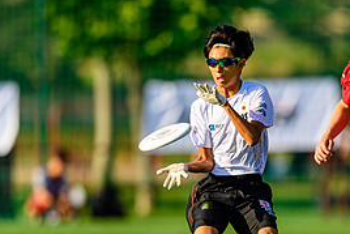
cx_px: 270
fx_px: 8414
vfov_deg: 1.6
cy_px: 184
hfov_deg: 2.4
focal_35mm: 865
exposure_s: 1/1600
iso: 100
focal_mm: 400
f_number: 3.2
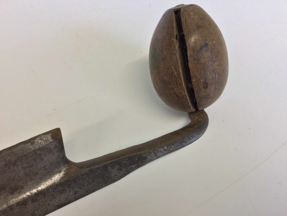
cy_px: 108
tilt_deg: -58.1
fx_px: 257
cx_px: 144
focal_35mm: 31
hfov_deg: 58.4
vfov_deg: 45.4
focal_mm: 3.3
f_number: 2.4
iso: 25
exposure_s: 1/33
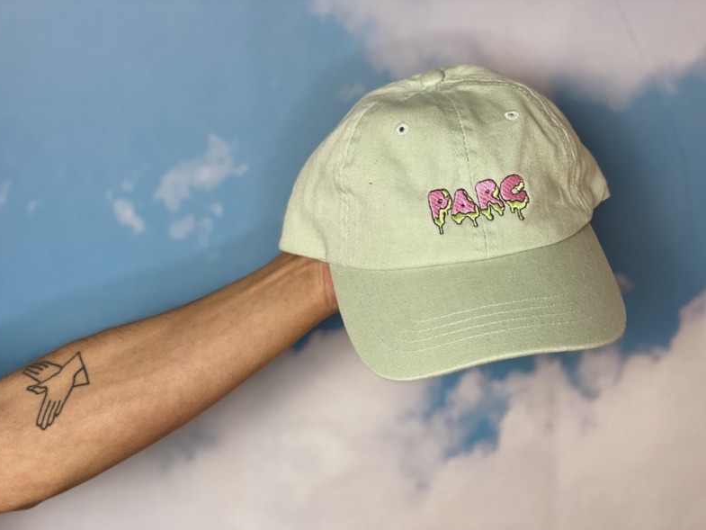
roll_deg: -0.4
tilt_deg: -7.9
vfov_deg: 27.5
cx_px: 347
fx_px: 1081
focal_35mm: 53
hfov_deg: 36.2
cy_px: 267
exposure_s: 1/100
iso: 100
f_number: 2
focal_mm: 6
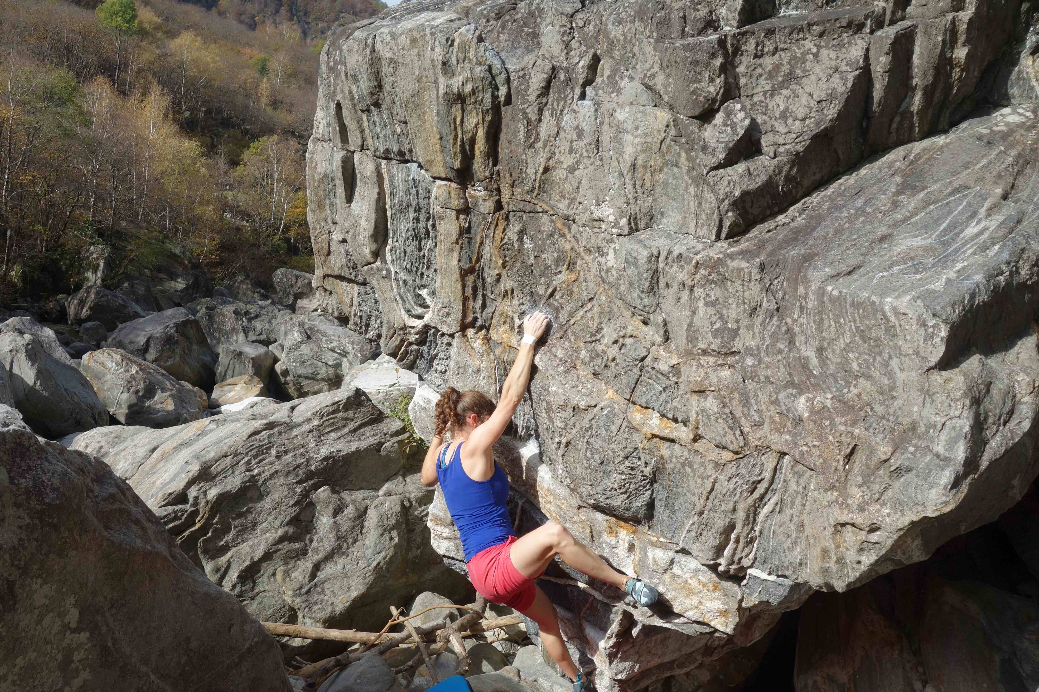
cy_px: 386
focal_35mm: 33
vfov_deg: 39.9
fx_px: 952
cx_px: 460
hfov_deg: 57.1
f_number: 4.5
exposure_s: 1/500
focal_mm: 10.4
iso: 125
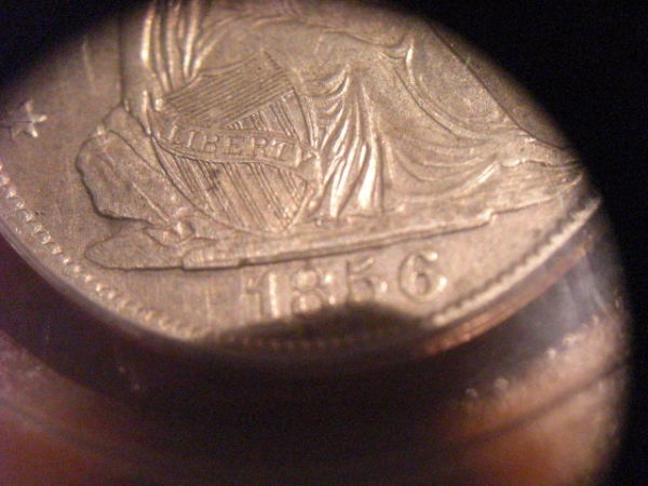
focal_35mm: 38
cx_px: 324
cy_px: 243
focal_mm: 6.2
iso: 800
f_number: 2.7
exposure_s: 1/125
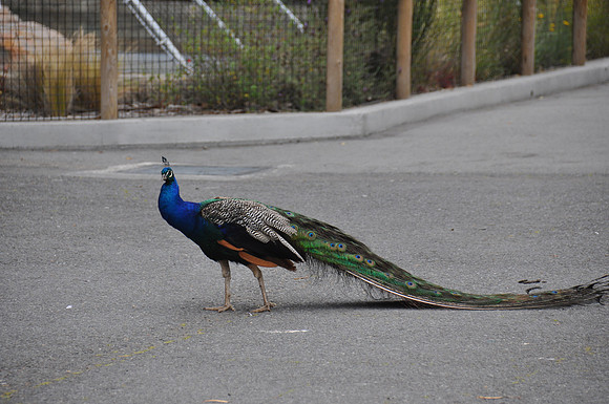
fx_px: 4181
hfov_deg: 8.3
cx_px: 304
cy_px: 202
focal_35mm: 248
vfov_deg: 5.5
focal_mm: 165
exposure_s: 1/640
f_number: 5.6
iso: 320
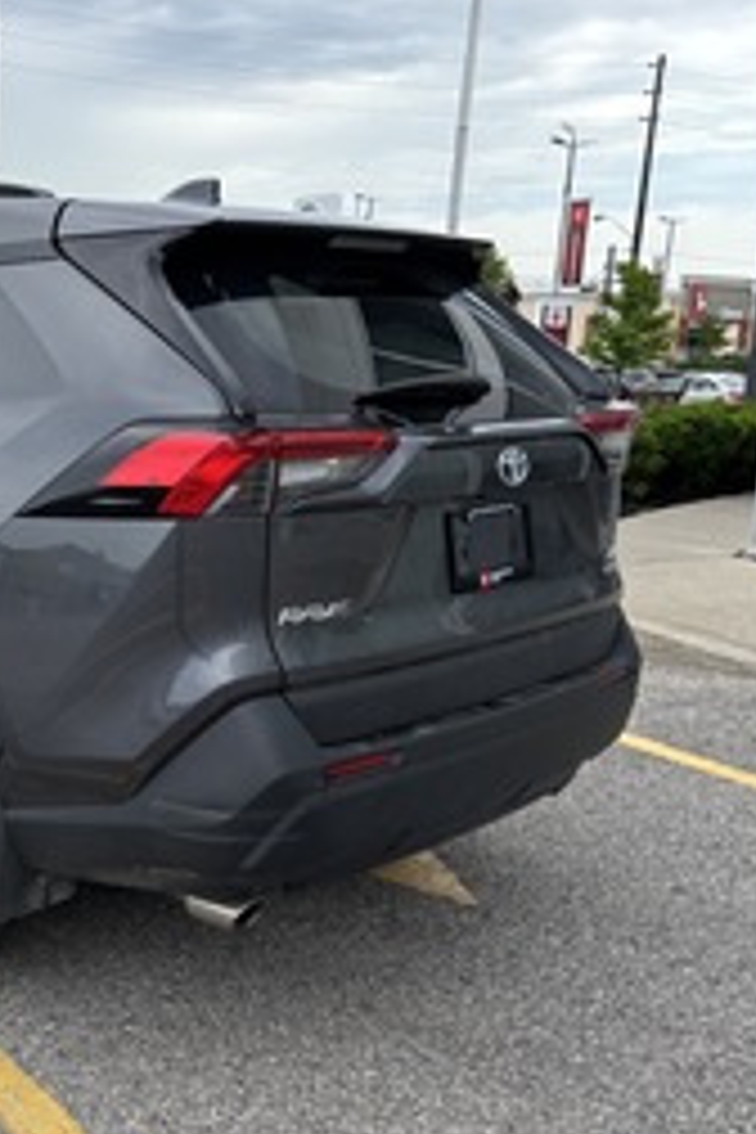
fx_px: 1417
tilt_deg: -9.7
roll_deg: -2.5
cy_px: 583
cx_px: -40
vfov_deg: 43.6
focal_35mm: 45
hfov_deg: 27.7
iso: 50
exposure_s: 1/1328
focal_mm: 5.96
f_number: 1.6
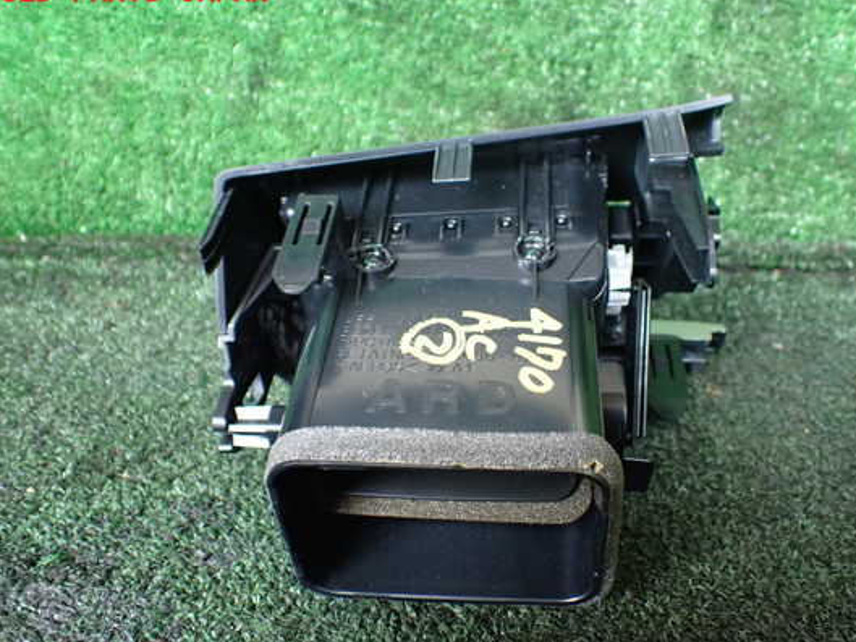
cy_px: 335
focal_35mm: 34
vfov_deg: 41.8
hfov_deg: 53.9
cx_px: 460
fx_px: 841
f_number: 2.3
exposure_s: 1/125
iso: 500
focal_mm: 5.4
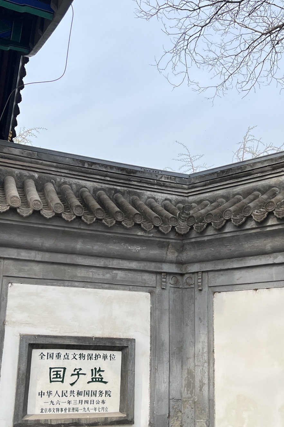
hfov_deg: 32.6
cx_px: 149
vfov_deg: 47.1
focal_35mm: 41
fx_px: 485
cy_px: 256
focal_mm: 5.7
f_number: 1.5
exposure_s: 1/1724
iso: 50
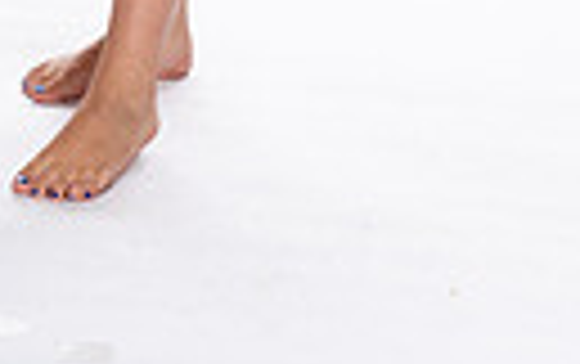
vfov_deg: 5.5
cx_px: 81
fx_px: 3593
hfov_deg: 9.2
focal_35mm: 227
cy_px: -629
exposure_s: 1/250
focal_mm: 64
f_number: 5.6
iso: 400
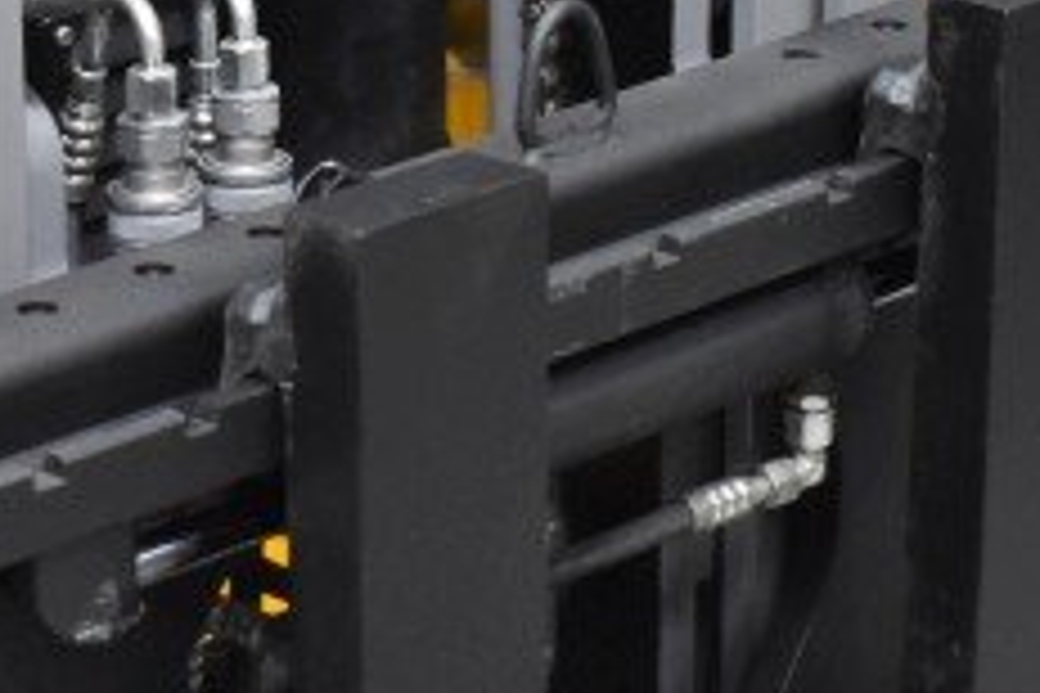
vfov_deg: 7.3
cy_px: 549
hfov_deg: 11.0
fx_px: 5402
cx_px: 482
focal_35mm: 187
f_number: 5
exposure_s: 1/25
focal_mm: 24
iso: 1600
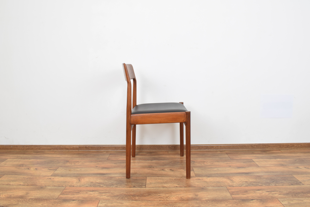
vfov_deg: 43.6
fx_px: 258
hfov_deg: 61.9
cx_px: 155
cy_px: 104
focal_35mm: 30
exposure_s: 3
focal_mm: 20
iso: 100
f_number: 25
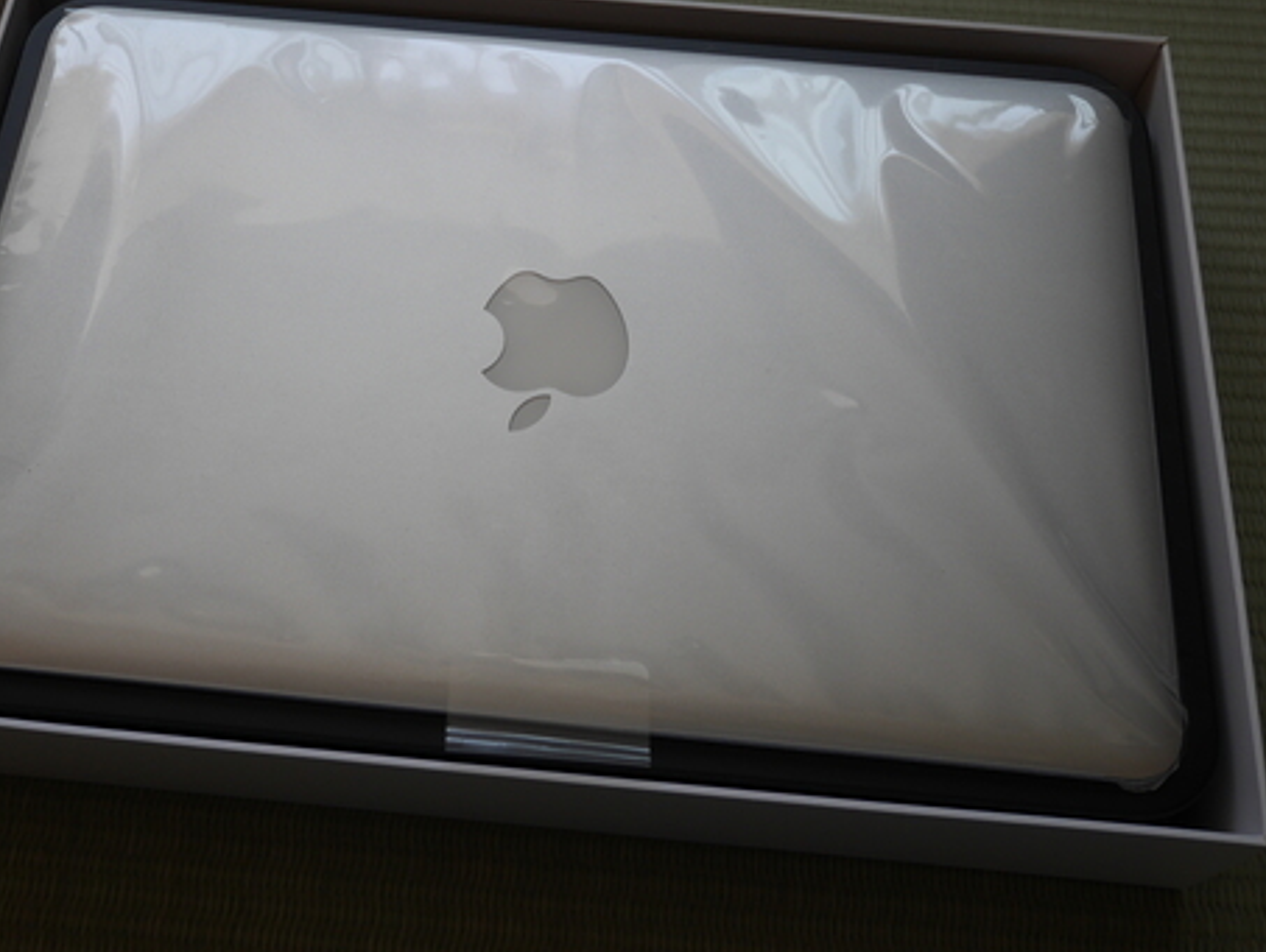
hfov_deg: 41.8
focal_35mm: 45
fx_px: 1648
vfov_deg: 32.1
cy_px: 356
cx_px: 492
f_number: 4
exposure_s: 1/60
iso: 250
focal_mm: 17
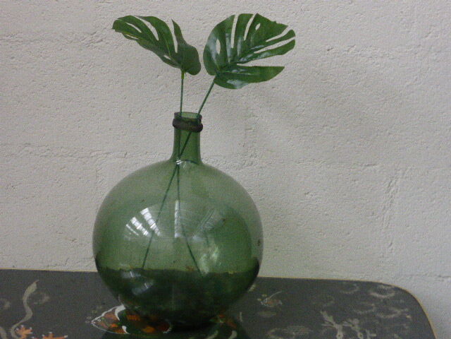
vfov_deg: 15.2
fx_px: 1264
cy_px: 170
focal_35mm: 97
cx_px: 226
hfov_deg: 20.2
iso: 800
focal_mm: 16.1
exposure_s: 1/25
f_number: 5.2
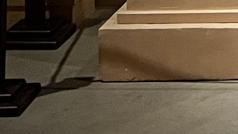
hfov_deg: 9.5
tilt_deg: +1.5
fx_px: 1332
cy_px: -413
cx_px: 492
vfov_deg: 5.1
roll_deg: +1.1
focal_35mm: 211
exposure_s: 1/33
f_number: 1.5
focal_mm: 5.7
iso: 500
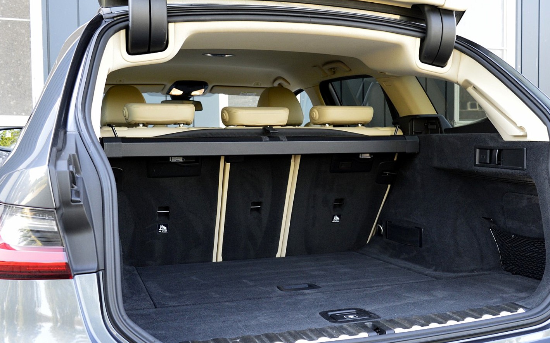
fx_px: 629
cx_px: 315
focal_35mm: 42
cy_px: 196
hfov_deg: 47.1
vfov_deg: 30.5
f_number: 6.3
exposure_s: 1/60
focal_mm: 24
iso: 800
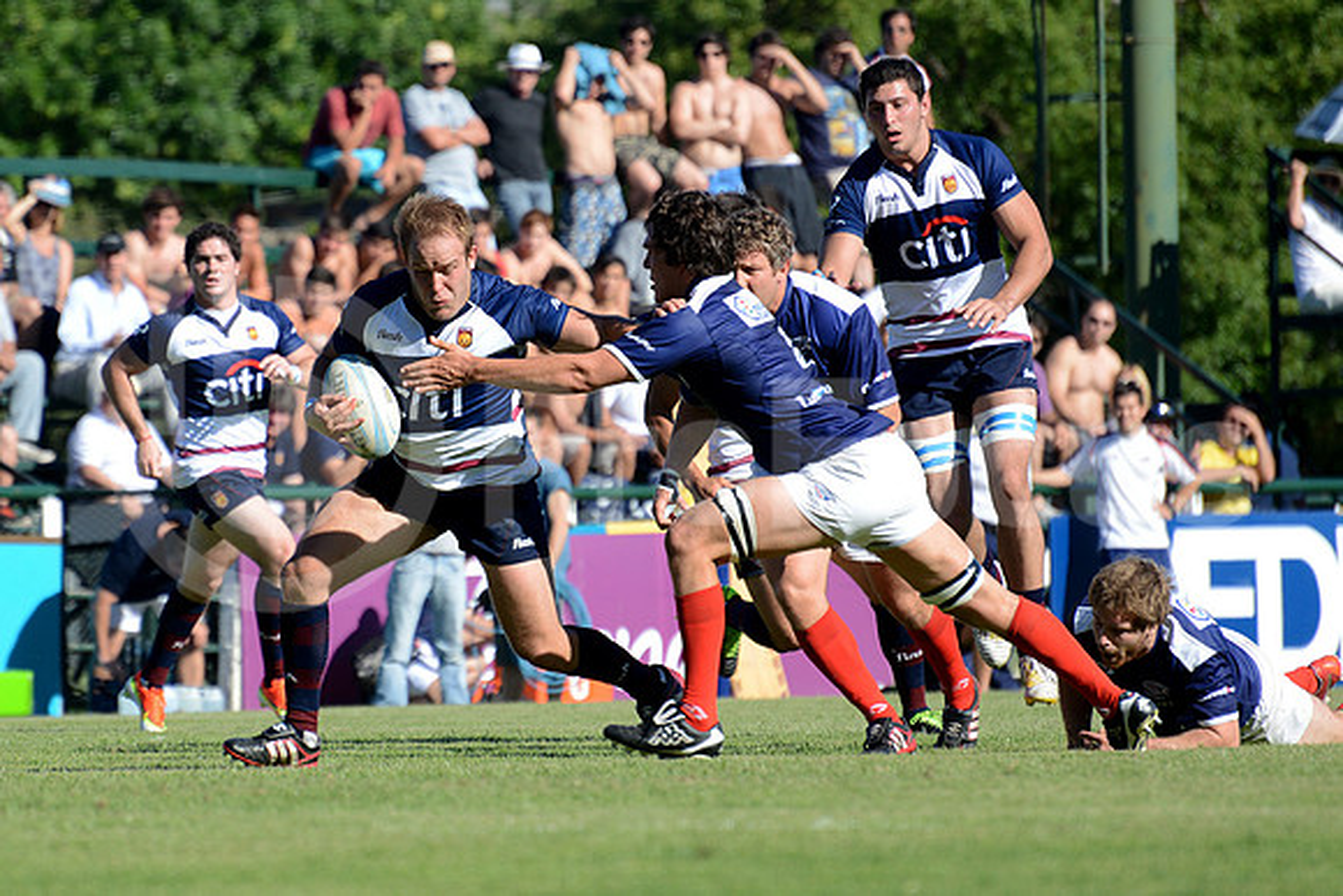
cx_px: 672
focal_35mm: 300
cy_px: 448
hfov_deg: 6.9
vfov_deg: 4.6
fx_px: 11194
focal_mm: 300
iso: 320
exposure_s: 1/800
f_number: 5.6
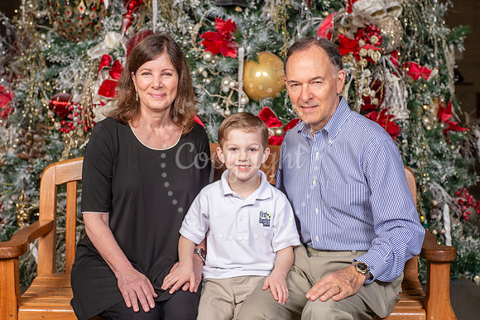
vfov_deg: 21.6
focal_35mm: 63
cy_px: 176
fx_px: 840
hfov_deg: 31.9
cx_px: 243
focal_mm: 56
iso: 160
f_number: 7.1
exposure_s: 1/125
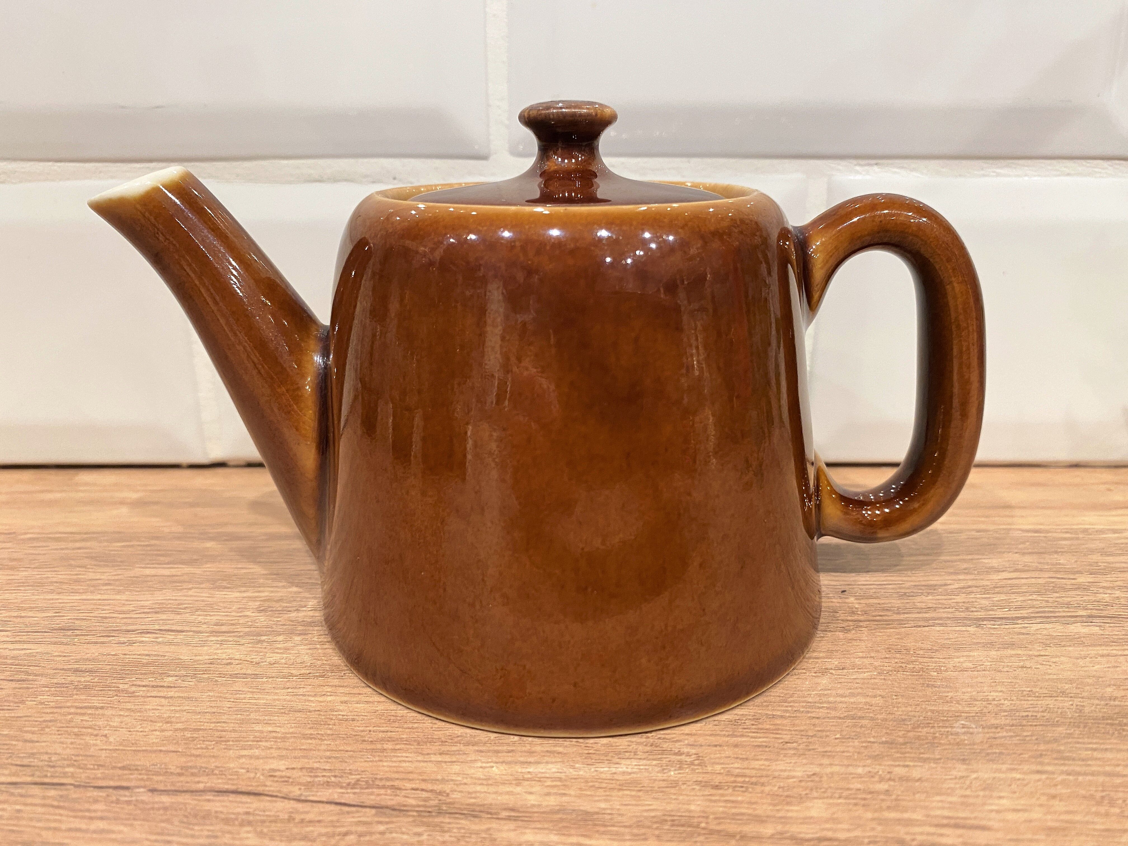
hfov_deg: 67.3
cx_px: 564
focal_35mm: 26
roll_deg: +0.8
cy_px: 423
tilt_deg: -18.4
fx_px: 847
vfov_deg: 53.1
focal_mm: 4.25
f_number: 1.8
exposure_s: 1/50
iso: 160
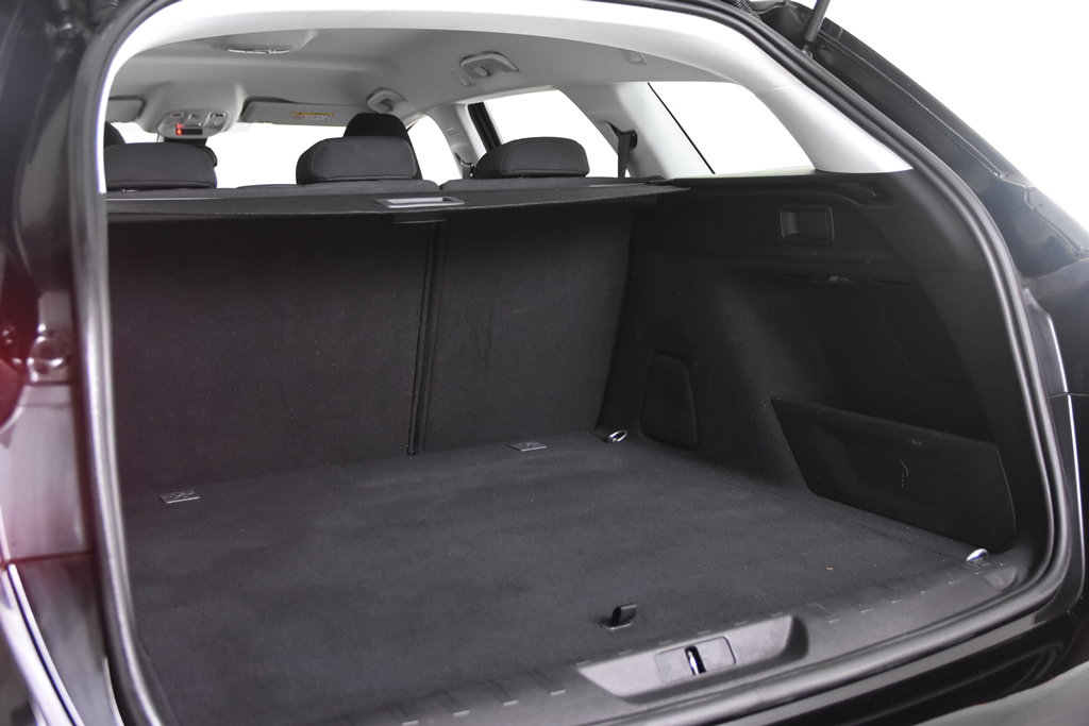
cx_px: 544
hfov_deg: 49.5
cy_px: 363
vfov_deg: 34.2
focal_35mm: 39
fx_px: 1180
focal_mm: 26
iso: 2000
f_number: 3.2
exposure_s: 1/40
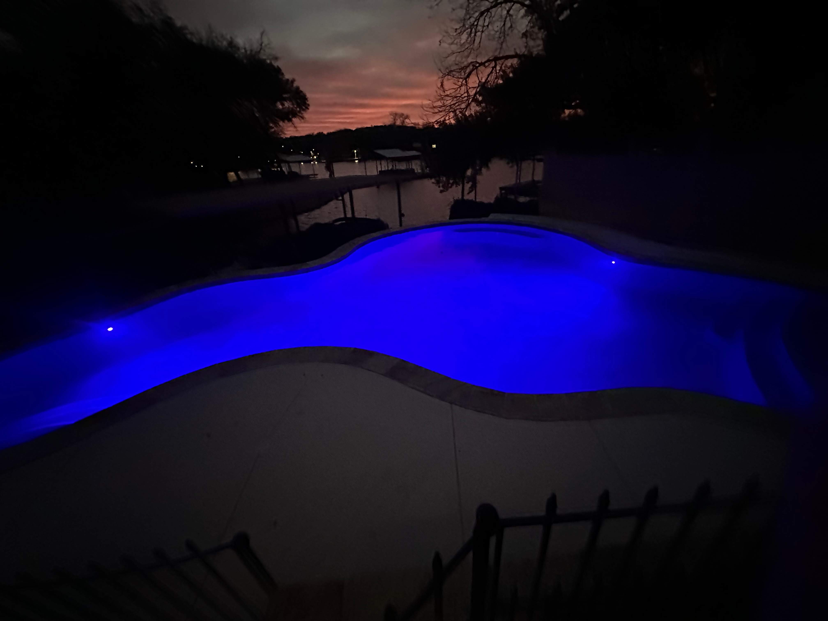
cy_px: 310
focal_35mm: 14
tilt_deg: -26.1
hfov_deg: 102.1
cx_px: 414
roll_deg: +4.0
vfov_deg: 85.7
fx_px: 335
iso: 2500
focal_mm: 2.22
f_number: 2.2
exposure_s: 1/30
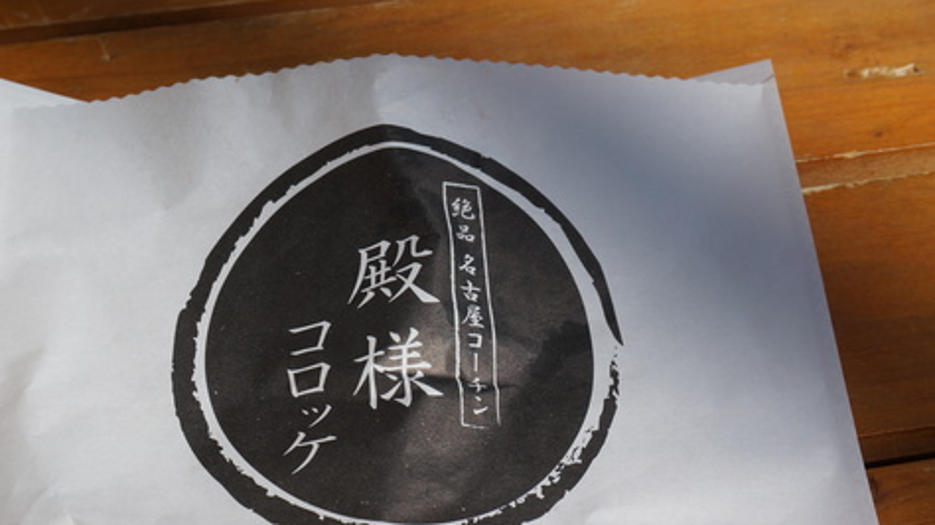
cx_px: 400
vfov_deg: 20.7
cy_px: 344
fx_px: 1429
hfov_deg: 36.2
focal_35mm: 58
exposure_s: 1/400
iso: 100
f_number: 9
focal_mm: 29
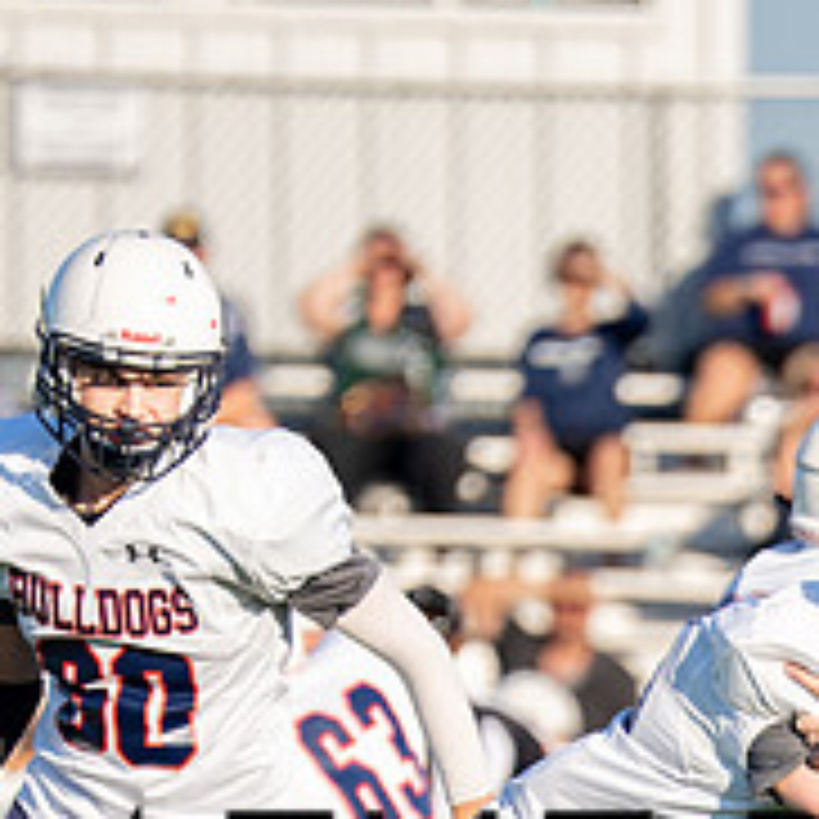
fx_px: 22833
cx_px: 1119
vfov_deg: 2.1
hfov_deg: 2.1
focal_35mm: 853
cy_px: 1305
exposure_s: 1/4000
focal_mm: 200
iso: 200
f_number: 2.8
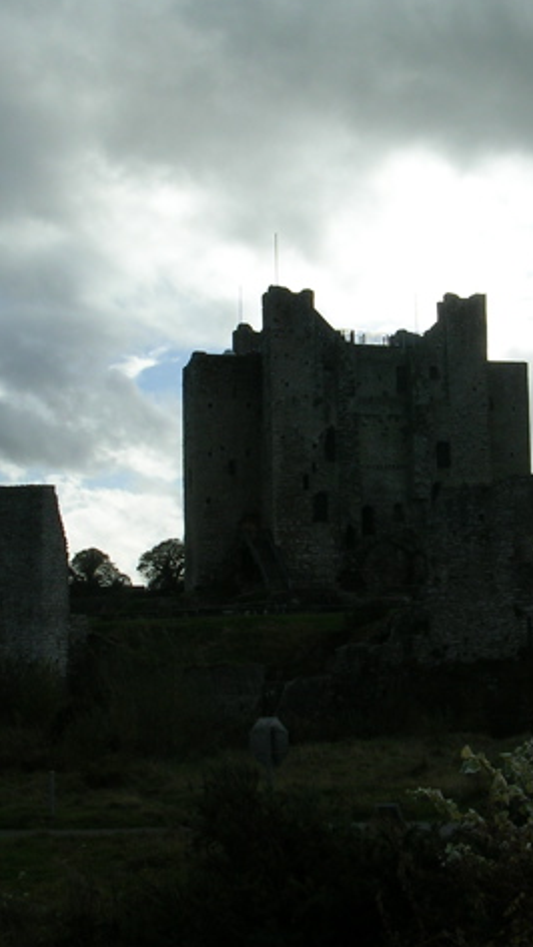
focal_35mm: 56
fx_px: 1407
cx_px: 351
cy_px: 468
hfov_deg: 21.4
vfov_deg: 37.2
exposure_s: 1/643
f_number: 5.6
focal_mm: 5.8
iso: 50
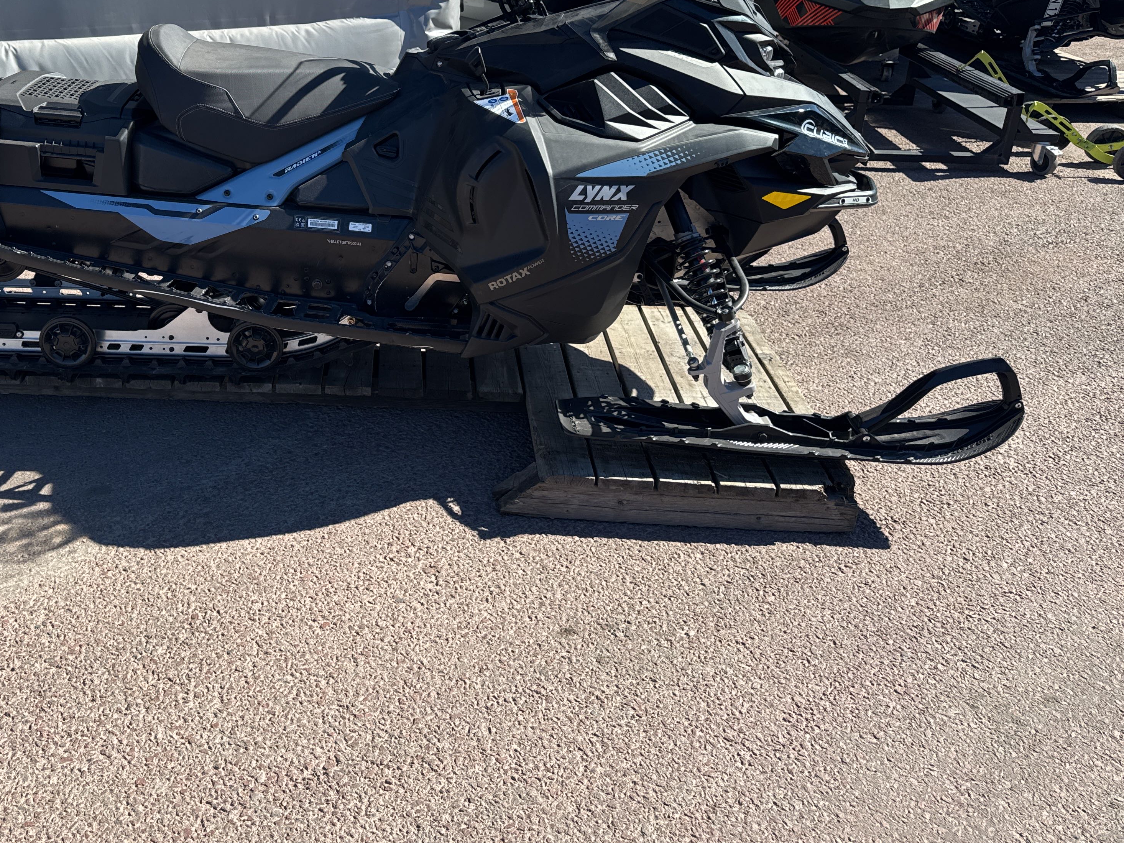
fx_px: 1072
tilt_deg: -23.2
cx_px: 353
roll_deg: +2.0
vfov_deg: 42.4
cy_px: 280
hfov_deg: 54.0
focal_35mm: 33
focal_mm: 6.76
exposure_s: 1/2252
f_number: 1.78
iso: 80
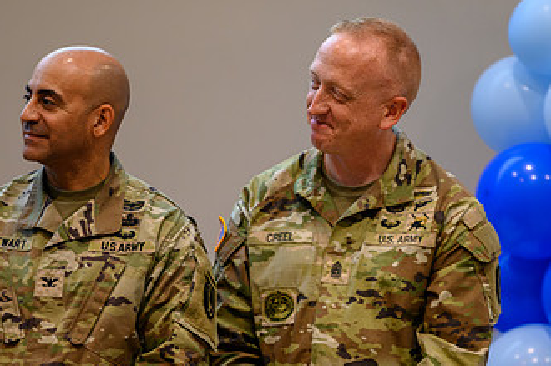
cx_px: 369
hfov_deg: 5.9
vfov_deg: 3.9
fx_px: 5380
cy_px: 281
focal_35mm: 352
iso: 1250
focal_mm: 200
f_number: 2.8
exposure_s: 1/160
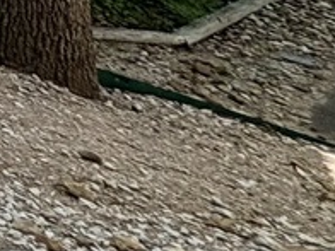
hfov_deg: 9.1
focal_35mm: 103
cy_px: -482
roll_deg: -1.0
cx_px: -887
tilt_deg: +10.9
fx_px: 997
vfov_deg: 10.5
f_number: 2.2
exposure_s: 1/302
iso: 50
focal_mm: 2.22
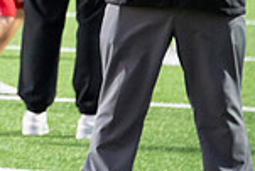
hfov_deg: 2.8
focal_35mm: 729
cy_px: -87
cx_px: -145
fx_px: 5169
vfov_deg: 1.9
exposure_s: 1/200
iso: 8000
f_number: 5.6
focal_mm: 190
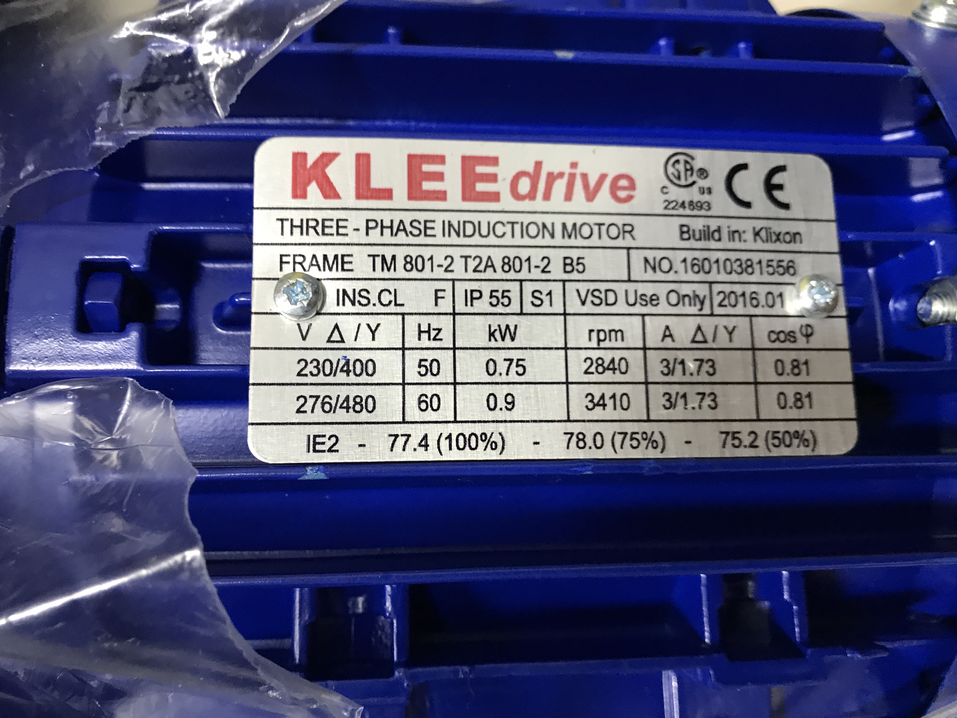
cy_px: 359
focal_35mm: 28
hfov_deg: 63.4
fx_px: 774
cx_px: 478
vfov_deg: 49.7
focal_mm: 3.99
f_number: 1.8
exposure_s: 1/15
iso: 40
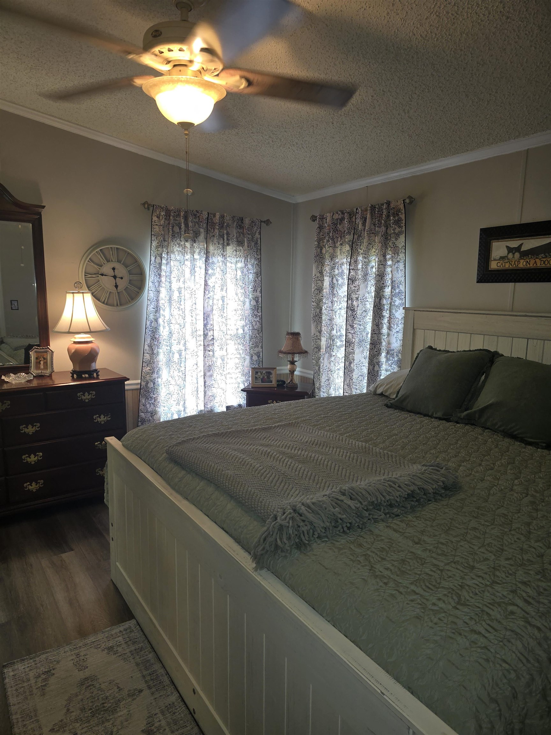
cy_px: 368
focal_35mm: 23
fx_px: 488
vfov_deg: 73.9
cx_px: 276
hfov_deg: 58.9
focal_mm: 6.3
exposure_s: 1/60
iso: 100
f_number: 1.7
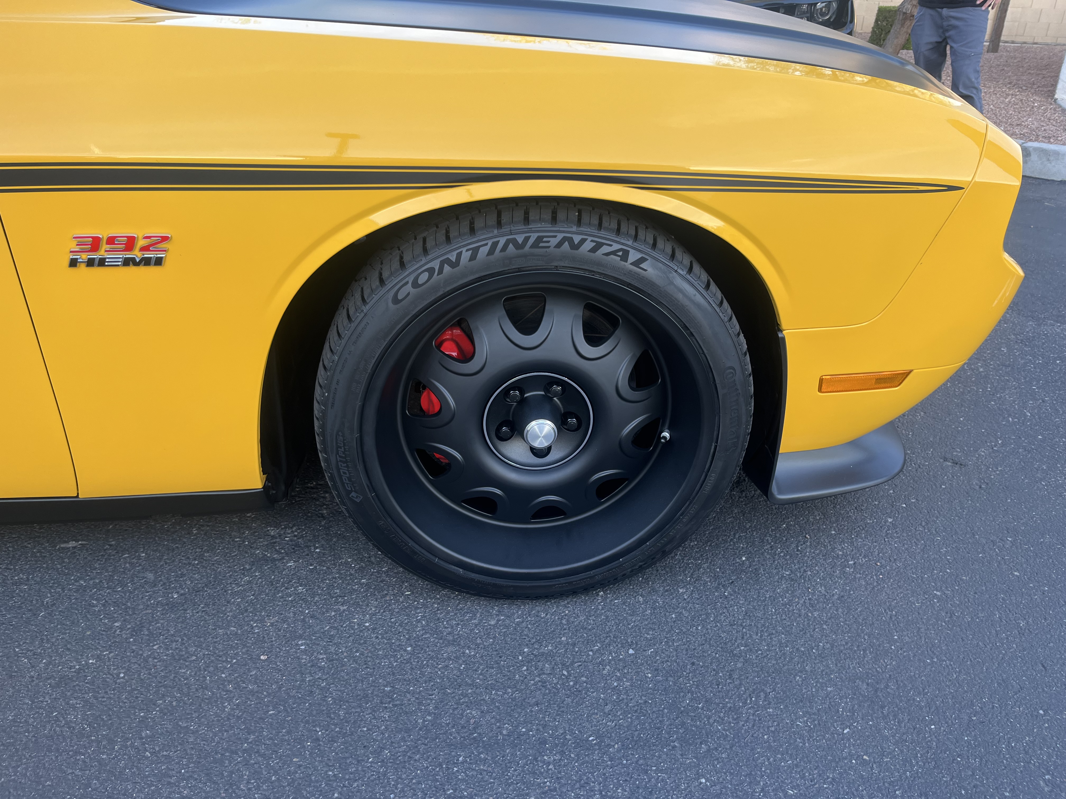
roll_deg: -2.6
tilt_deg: -28.4
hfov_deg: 67.3
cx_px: 533
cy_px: 400
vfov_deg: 53.1
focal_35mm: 26
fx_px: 801
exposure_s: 1/161
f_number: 1.6
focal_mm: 5.1
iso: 40
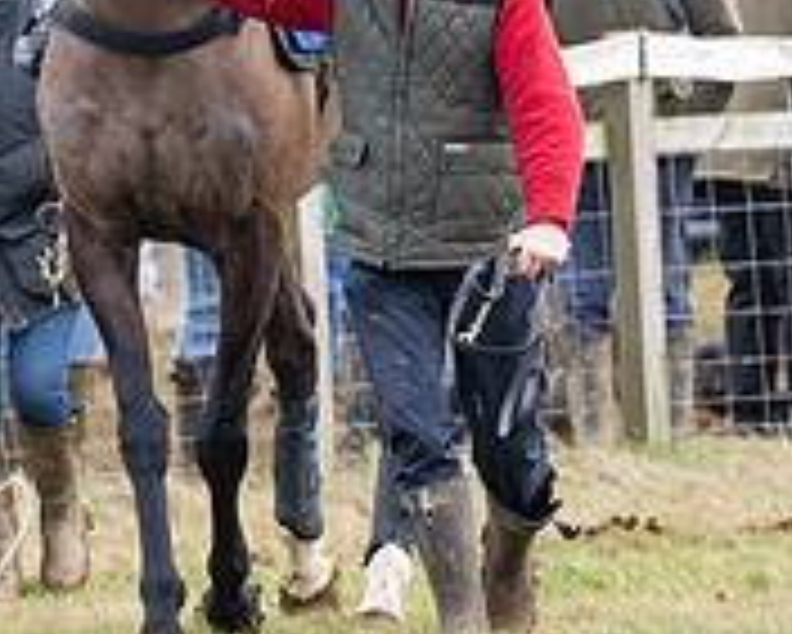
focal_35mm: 1114
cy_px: 183
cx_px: 204
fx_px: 26127
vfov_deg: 1.4
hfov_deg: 1.7
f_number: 4
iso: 800
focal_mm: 200
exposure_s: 1/1000
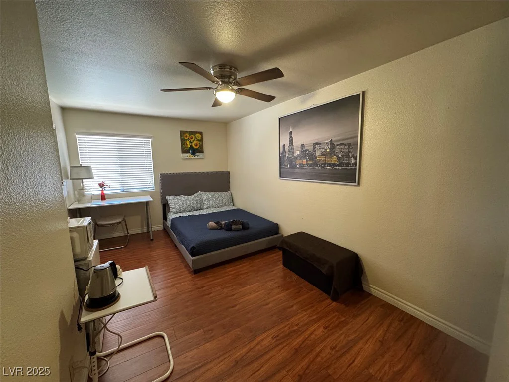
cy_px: 191
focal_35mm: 14
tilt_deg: -9.6
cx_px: 254
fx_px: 206
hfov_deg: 102.1
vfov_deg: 85.7
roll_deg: +0.1
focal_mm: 2.22
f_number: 2.2
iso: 500
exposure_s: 1/60
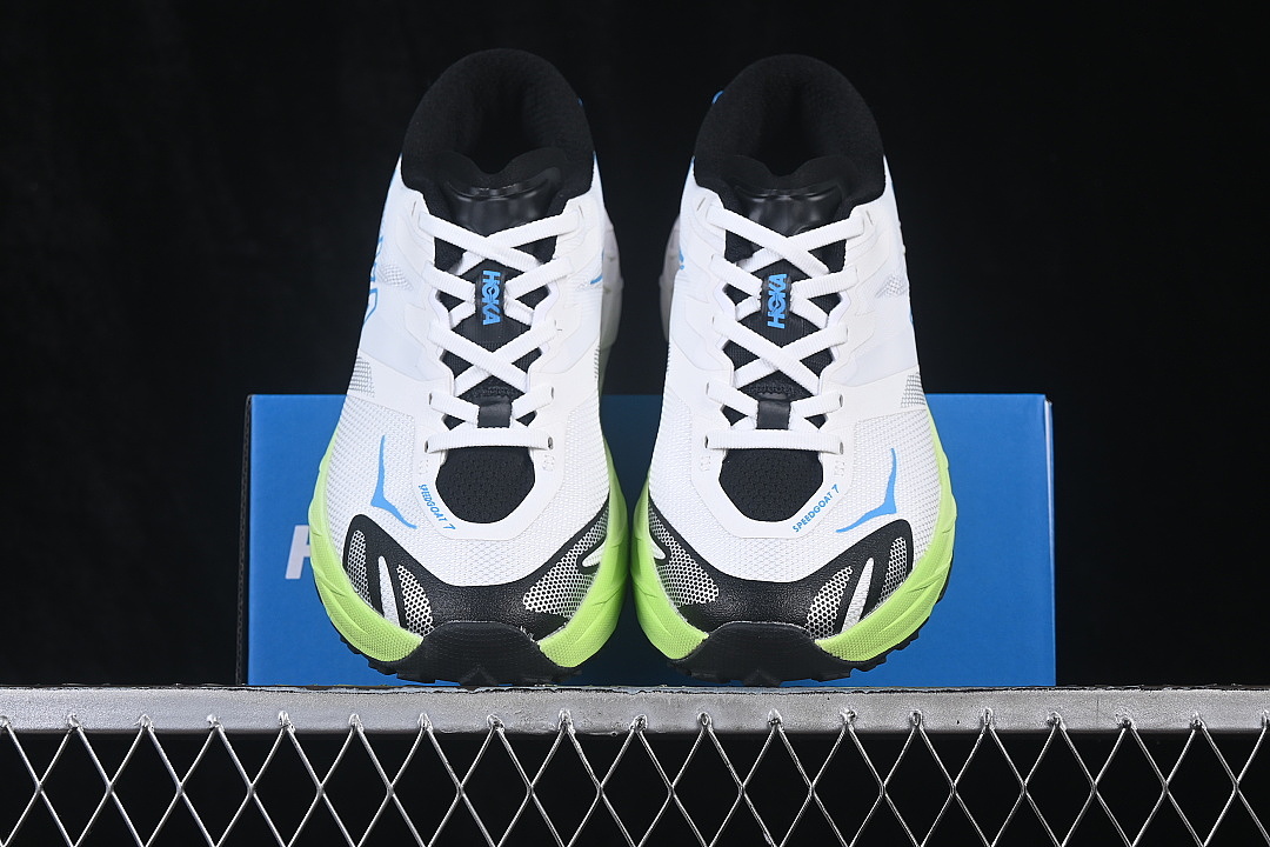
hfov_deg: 27.0
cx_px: 635
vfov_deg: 18.2
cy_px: 424
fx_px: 2646
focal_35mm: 75
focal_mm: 50
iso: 160
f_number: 8
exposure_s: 1/80
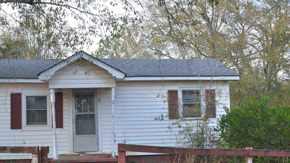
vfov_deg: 29.7
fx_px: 305
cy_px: 113
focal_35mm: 40
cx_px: 135
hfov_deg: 50.8
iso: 200
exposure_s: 1/125
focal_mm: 21
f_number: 5.6
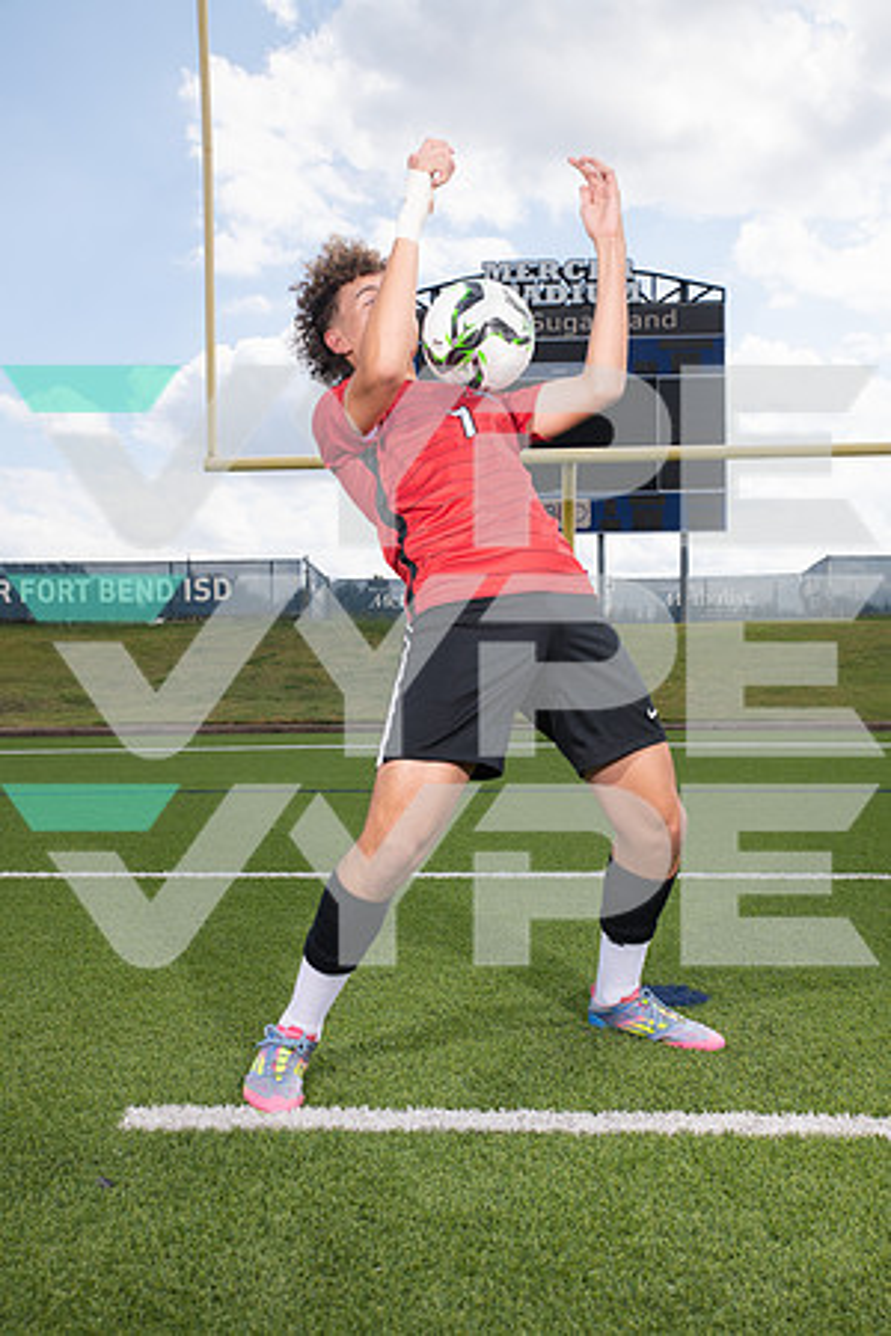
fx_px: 1411
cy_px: 668
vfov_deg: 50.7
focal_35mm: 38
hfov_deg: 35.1
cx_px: 446
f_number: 7.1
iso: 125
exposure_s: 1/400
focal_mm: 38
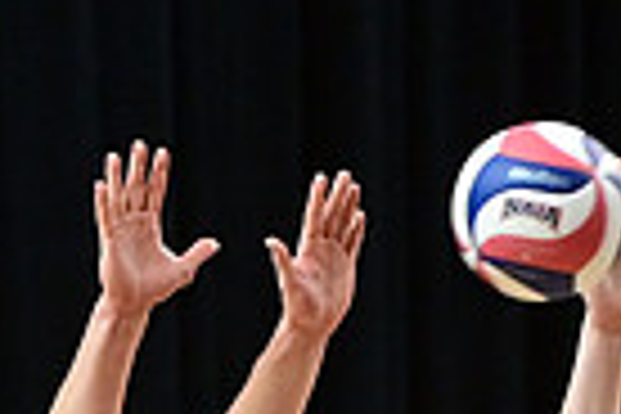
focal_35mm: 585
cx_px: 1058
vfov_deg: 2.3
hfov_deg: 3.5
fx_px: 10090
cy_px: 794
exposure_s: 1/1000
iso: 2500
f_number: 5.6
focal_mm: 93
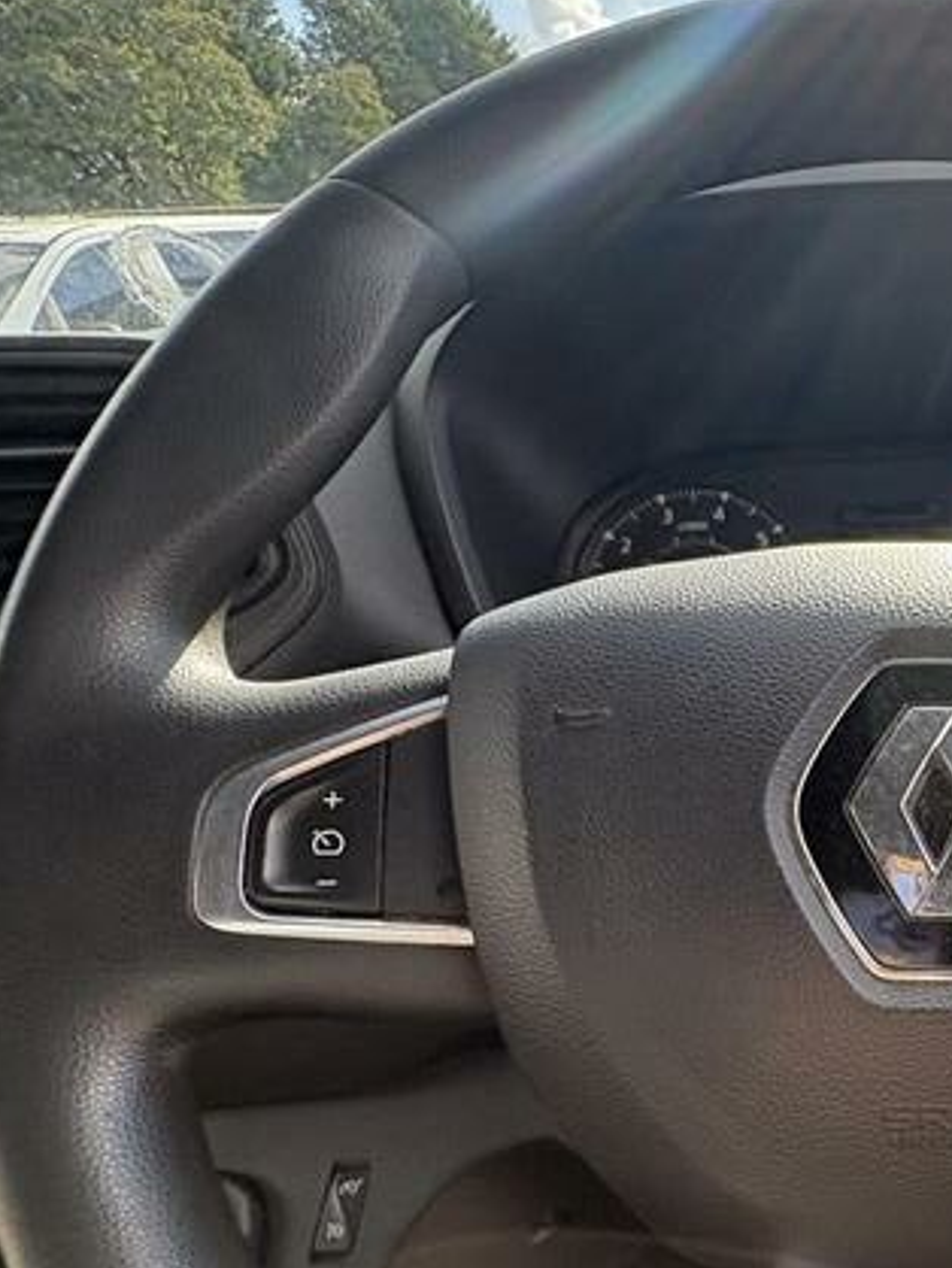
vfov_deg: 58.7
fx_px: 1099
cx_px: 946
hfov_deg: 41.0
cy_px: 834
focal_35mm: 30
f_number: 2.2
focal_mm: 2.22
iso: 64
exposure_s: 1/197
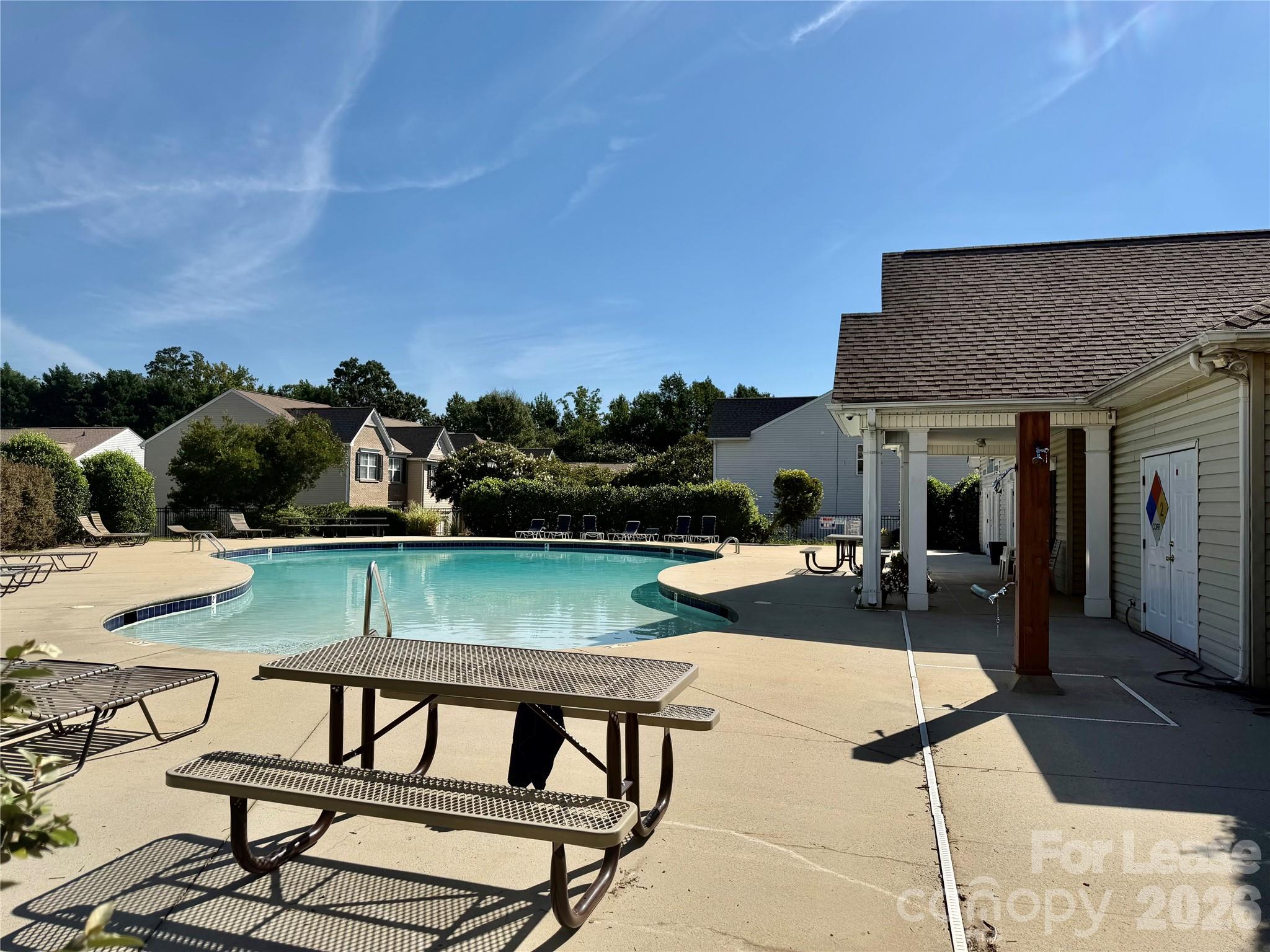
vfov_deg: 56.8
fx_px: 881
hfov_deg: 71.6
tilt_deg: +1.6
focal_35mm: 24
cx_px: 635
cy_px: 476
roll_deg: -0.6
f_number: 1.78
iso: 80
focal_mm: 6.76
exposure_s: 1/7353
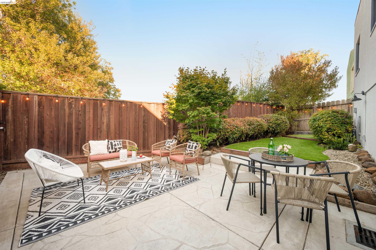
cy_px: 125
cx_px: 188
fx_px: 146
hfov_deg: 104.3
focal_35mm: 14
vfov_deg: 81.1
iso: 250
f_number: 10
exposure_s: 1/50
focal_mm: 14
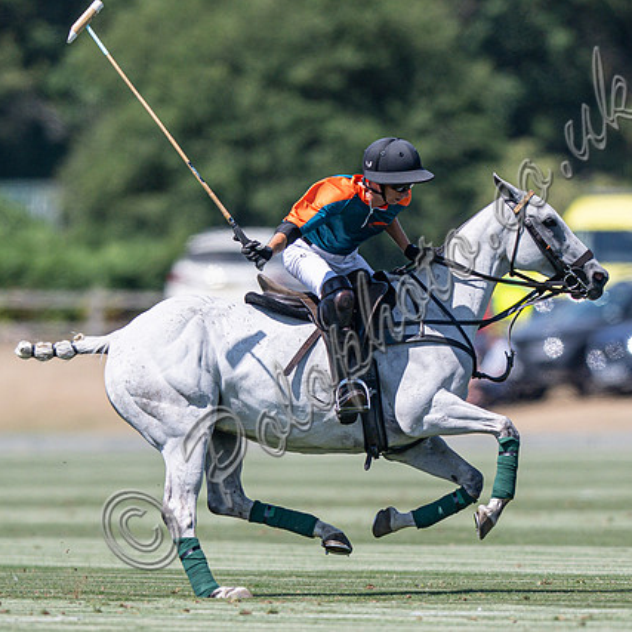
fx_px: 23135
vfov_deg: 1.6
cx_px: 339
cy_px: 517
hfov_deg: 1.6
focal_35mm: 1120
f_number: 2.8
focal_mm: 400
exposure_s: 1/4000
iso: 200
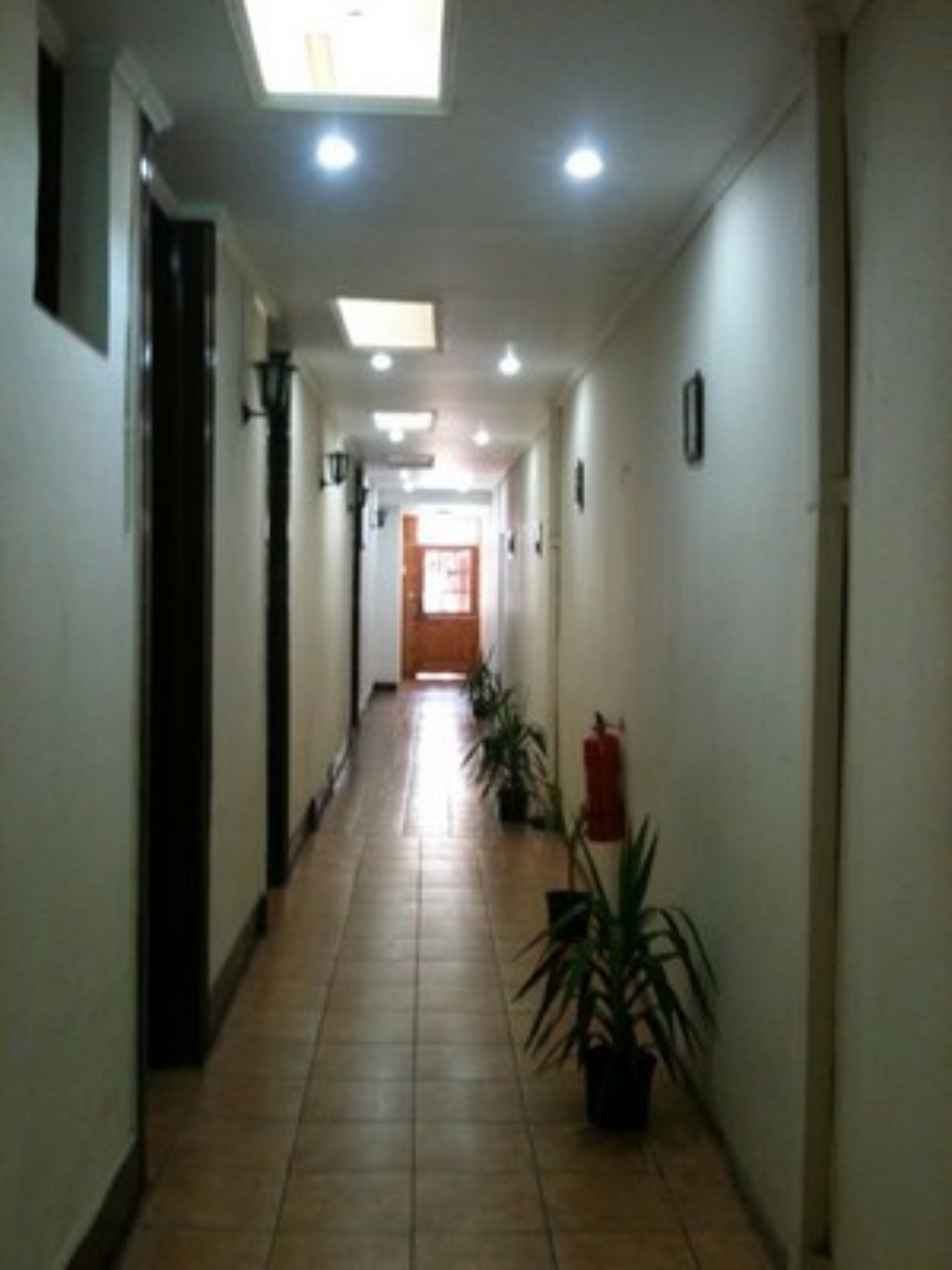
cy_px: 635
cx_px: 476
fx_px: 1283
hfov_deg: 40.7
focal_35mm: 35
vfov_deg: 52.6
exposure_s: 1/15
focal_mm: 3.85
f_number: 2.8
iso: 160
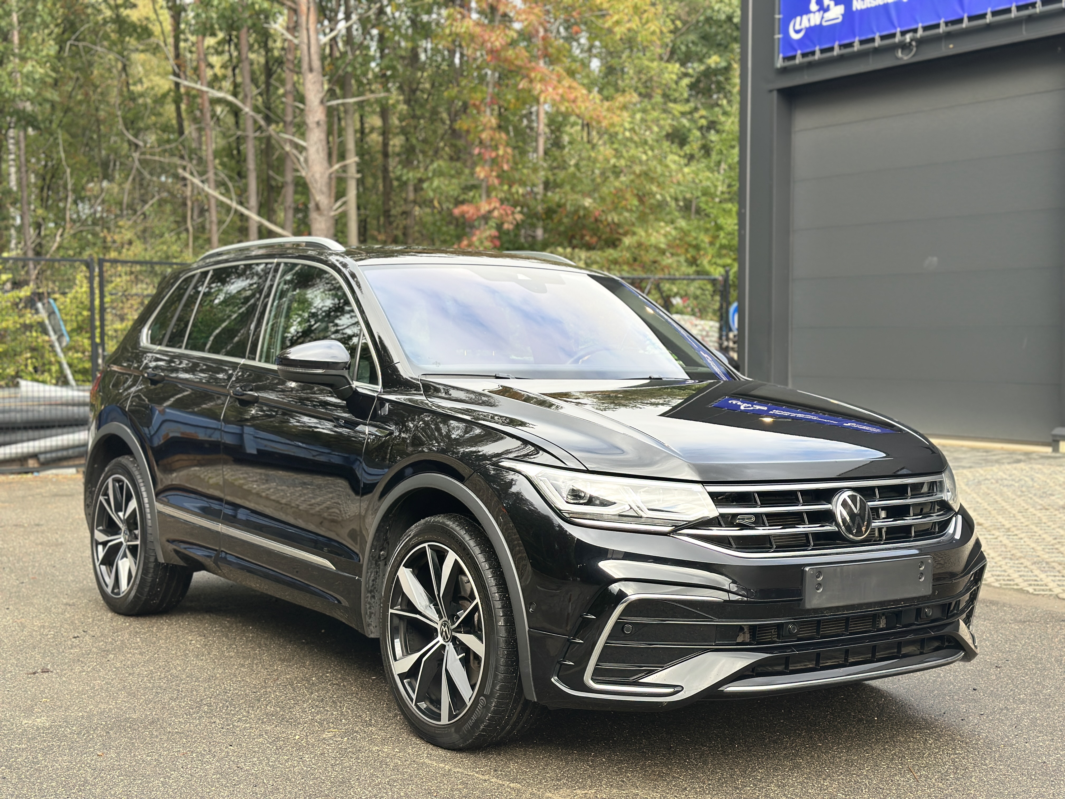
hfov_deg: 39.7
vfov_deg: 30.3
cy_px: 400
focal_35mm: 48
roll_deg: -0.1
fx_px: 1477
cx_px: 532
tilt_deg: -2.5
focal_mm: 6.86
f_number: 1.78
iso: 80
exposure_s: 1/590
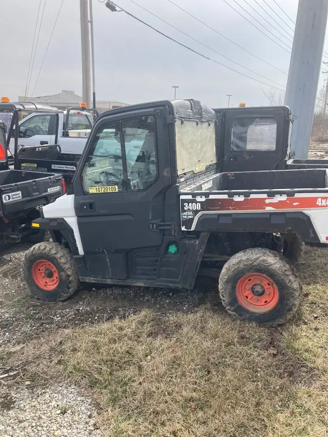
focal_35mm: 28
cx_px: 164
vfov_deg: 63.4
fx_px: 354
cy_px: 218
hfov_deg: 49.8
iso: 20
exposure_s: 1/1066
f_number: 1.8
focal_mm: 3.99
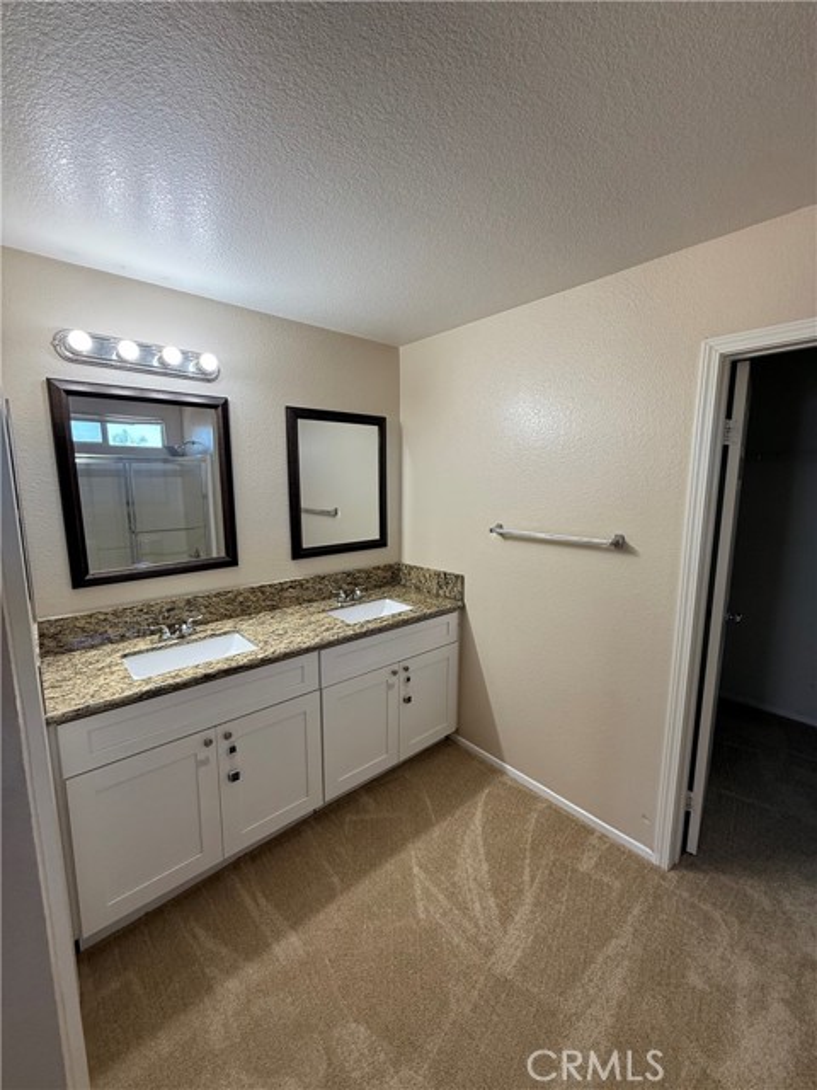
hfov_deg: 85.7
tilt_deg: -7.7
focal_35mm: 14
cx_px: 408
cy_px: 545
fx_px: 441
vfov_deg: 102.1
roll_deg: +0.8
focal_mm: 2.22
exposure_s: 1/120
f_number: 2.2
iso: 125
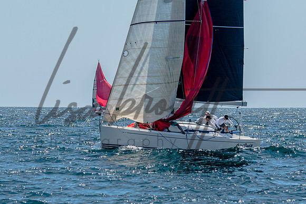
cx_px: 168
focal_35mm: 412
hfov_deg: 5.0
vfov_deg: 3.3
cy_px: 129
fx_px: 3500
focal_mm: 210
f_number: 5.3
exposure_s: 1/2000
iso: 200
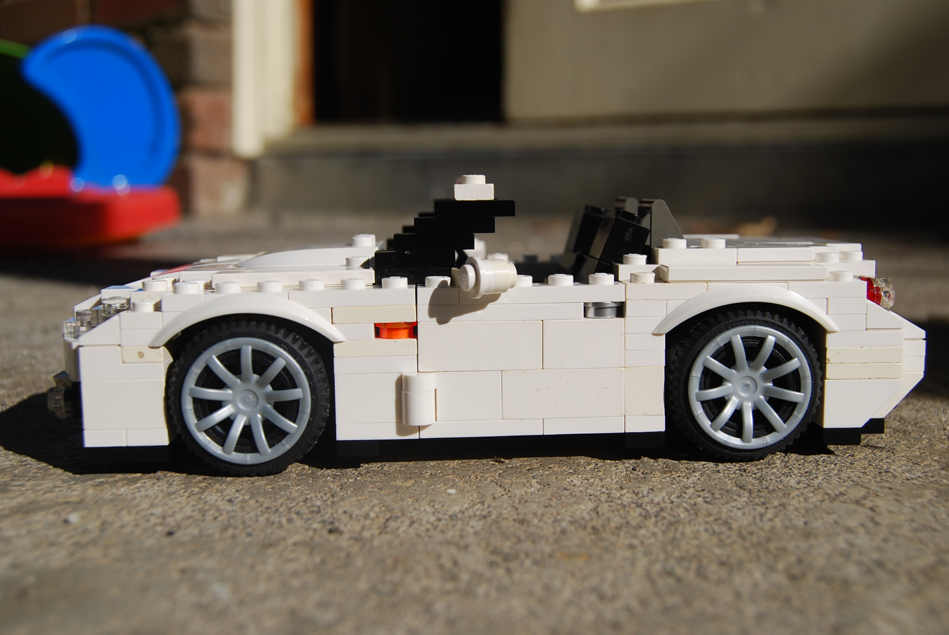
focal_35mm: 45
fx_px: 1188
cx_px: 474
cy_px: 318
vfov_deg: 29.9
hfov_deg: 43.6
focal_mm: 30
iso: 100
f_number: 8
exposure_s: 1/640
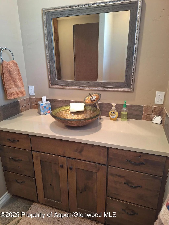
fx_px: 150
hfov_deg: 58.9
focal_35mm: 23
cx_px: 84
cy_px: 112
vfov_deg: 73.9
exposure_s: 1/30
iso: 250
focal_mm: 5.54
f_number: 1.8
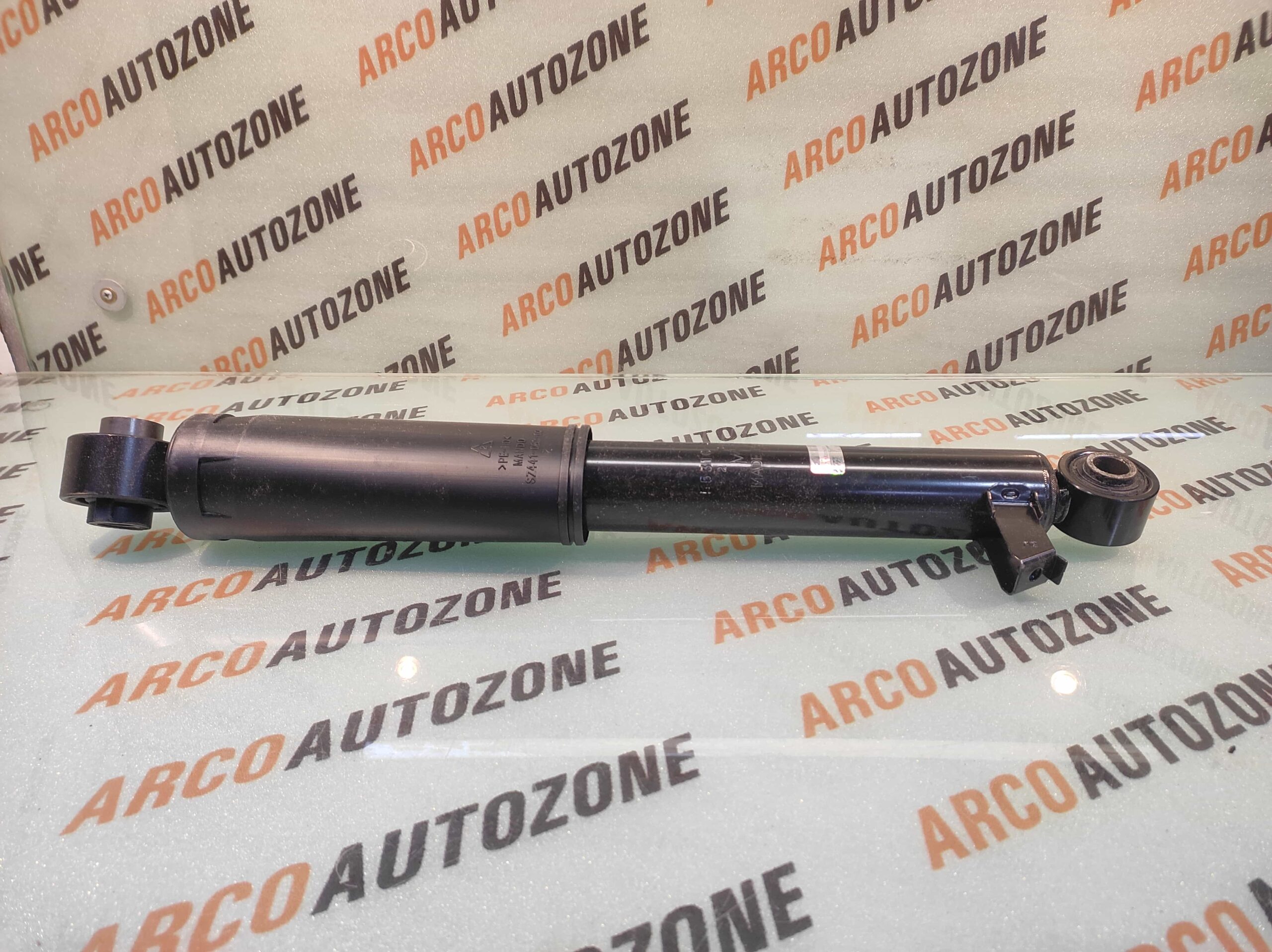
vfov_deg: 74.7
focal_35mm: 17
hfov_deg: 91.1
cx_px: 636
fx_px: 624
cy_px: 476
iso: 219
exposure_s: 1/33
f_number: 1.79
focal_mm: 4.74
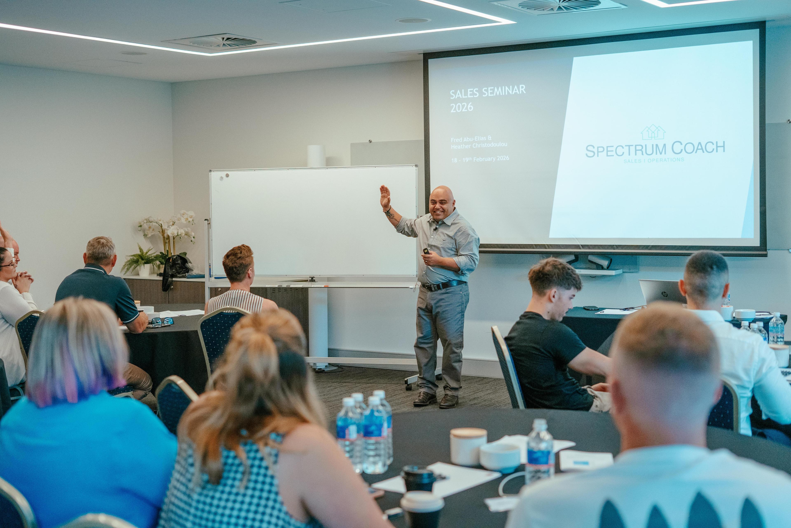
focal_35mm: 50
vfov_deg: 27.0
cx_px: 396
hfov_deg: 39.6
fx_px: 1099
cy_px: 264
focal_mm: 50
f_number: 2.8
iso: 2000
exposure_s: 1/500
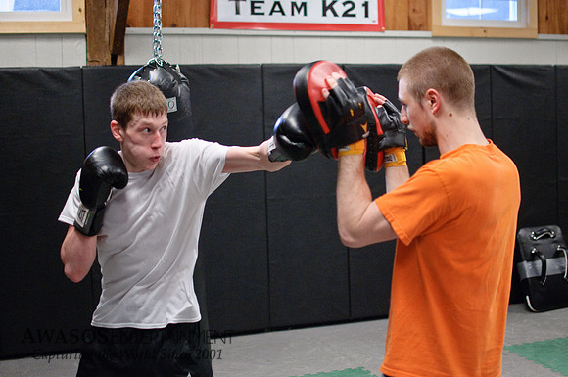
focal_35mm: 52
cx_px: 284
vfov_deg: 25.7
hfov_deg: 37.9
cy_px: 188
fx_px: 827
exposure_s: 1/640
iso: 1600
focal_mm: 35
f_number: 1.8
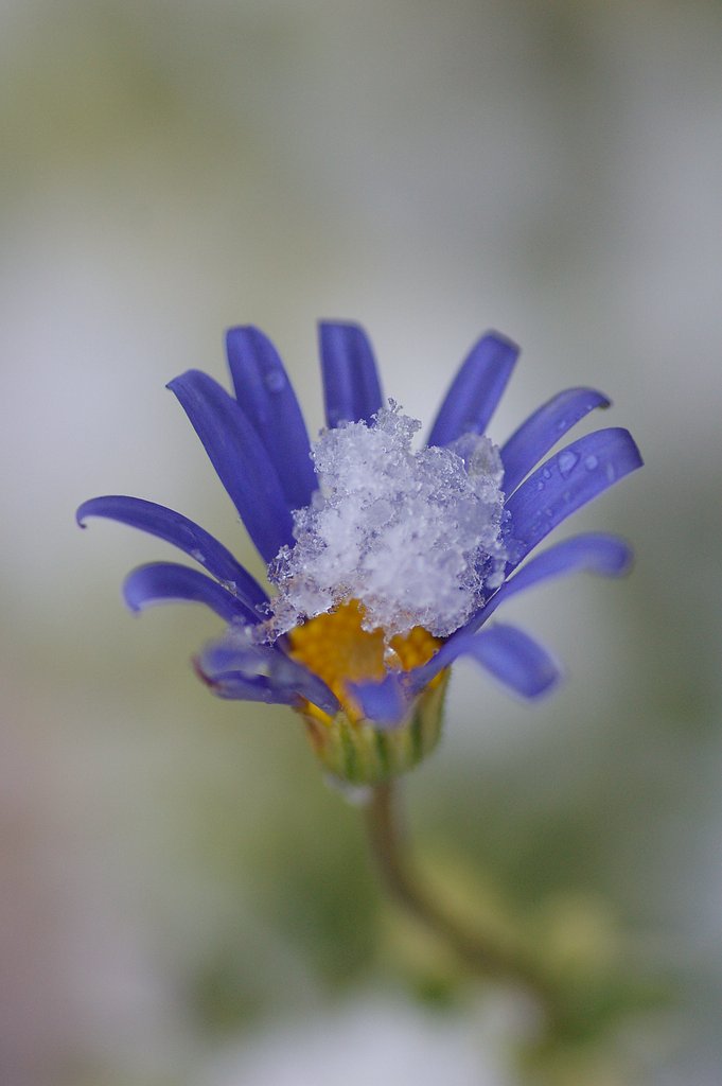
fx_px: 4068
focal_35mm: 135
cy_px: 543
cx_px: 361
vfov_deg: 15.2
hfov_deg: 10.1
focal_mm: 90
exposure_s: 1/1250
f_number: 3.2
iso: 800
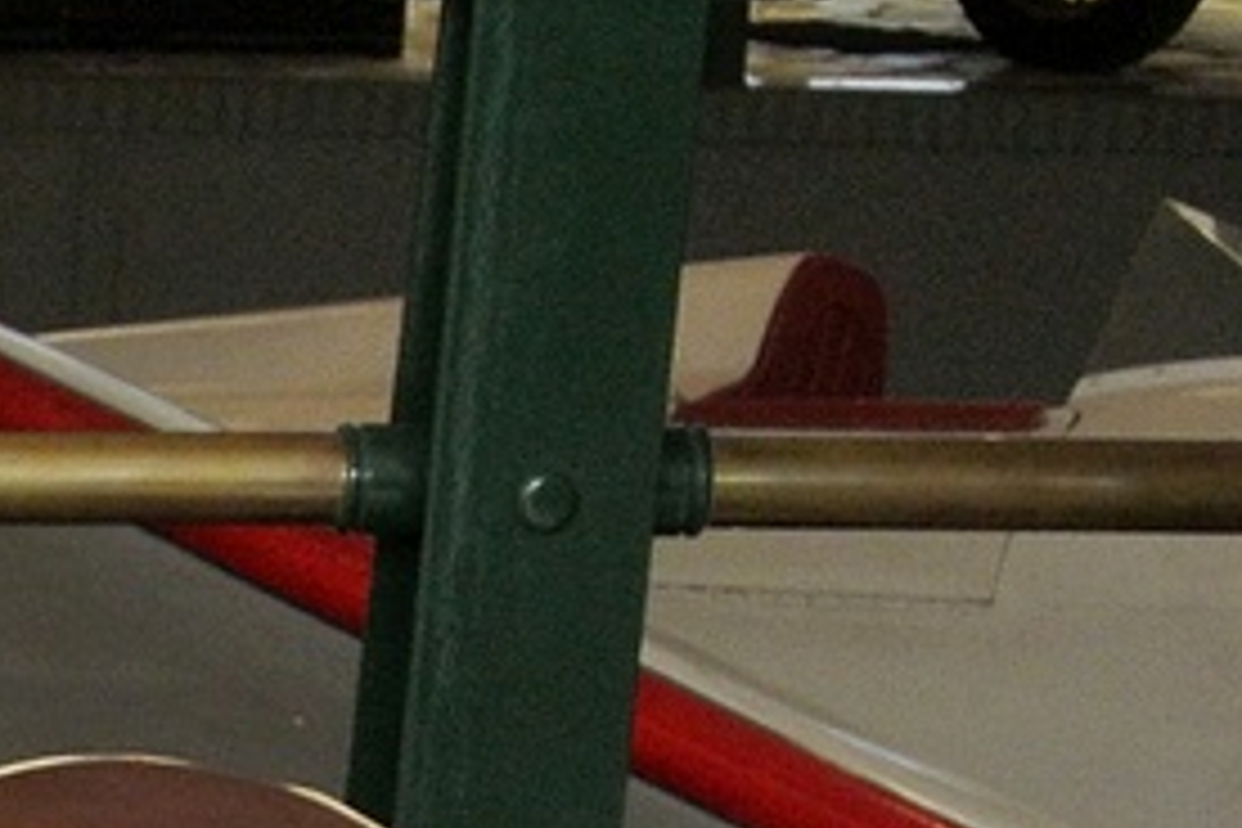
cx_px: -1683
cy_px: 2124
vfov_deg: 6.4
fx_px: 6934
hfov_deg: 9.2
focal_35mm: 201
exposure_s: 1/60
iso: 360
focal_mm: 14
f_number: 4
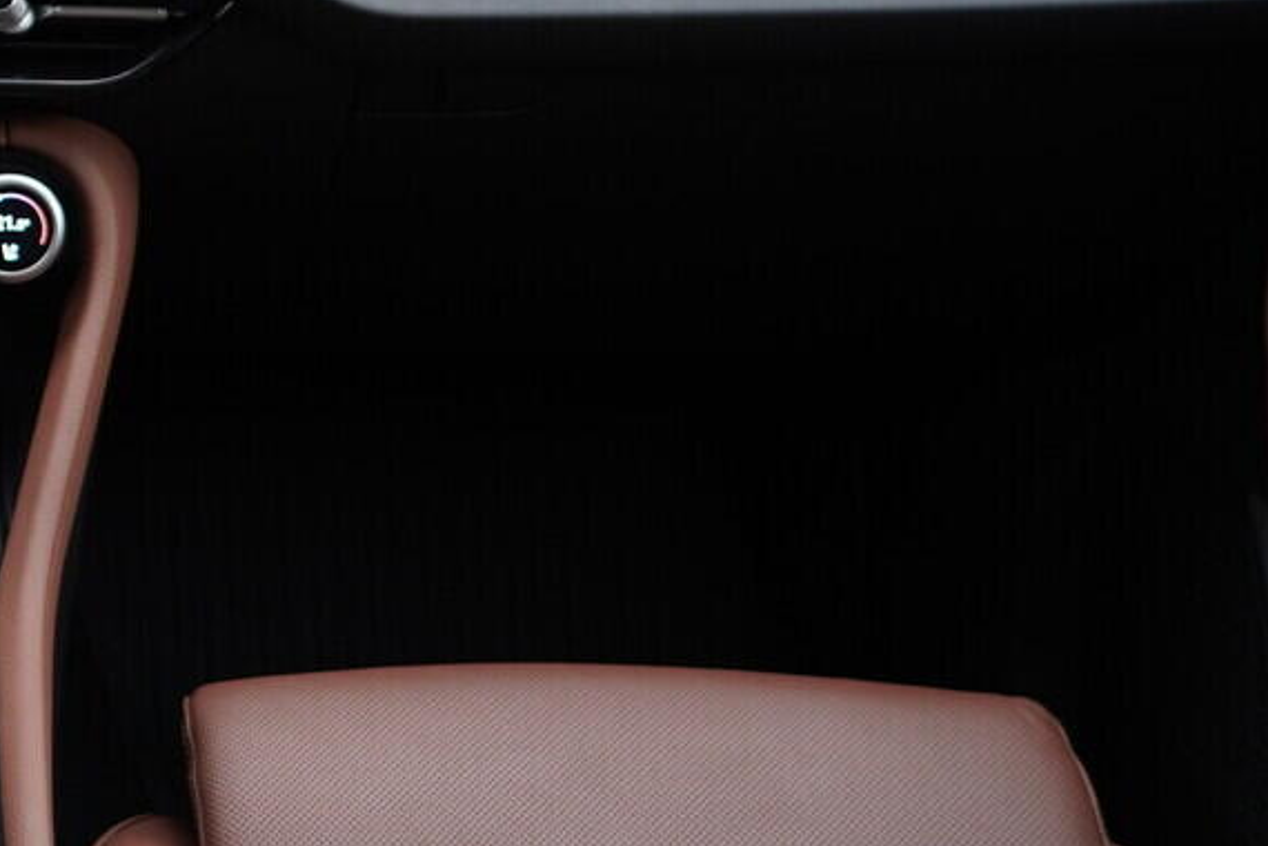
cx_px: -291
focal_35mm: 91
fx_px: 3205
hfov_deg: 20.8
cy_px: 138
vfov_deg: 14.9
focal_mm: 24
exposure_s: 1/40
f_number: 2.8
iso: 200
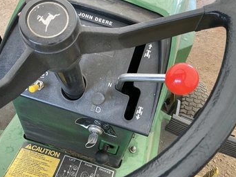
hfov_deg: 53.9
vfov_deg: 41.7
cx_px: 110
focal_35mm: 34
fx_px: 232
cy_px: 102
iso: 80
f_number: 1.8
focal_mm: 3
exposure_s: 1/60
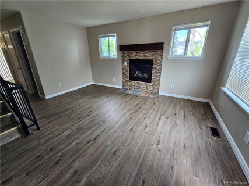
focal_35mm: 13
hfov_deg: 106.2
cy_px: 93
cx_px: 124
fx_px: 93
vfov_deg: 89.9
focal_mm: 2.2
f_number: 2.2
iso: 100
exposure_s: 1/60
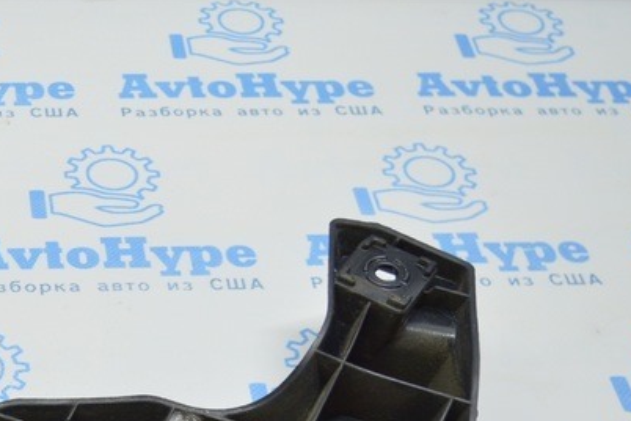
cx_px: -55
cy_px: 478
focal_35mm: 84
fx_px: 1472
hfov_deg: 22.8
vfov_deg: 15.8
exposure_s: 1/60
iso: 400
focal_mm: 22
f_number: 3.8
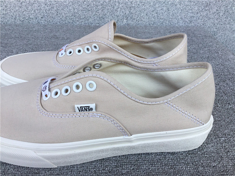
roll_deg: -2.1
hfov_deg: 58.4
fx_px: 210
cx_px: 118
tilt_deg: -34.5
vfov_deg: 45.4
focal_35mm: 31
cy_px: 88
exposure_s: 1/413
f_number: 2.4
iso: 25
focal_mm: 3.3
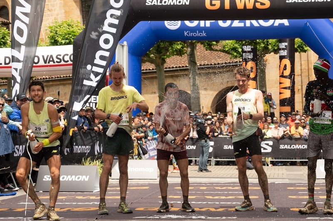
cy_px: 124
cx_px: 181
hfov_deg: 20.4
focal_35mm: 100
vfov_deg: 13.7
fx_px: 925
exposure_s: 1/640
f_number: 4
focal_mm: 57
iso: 100
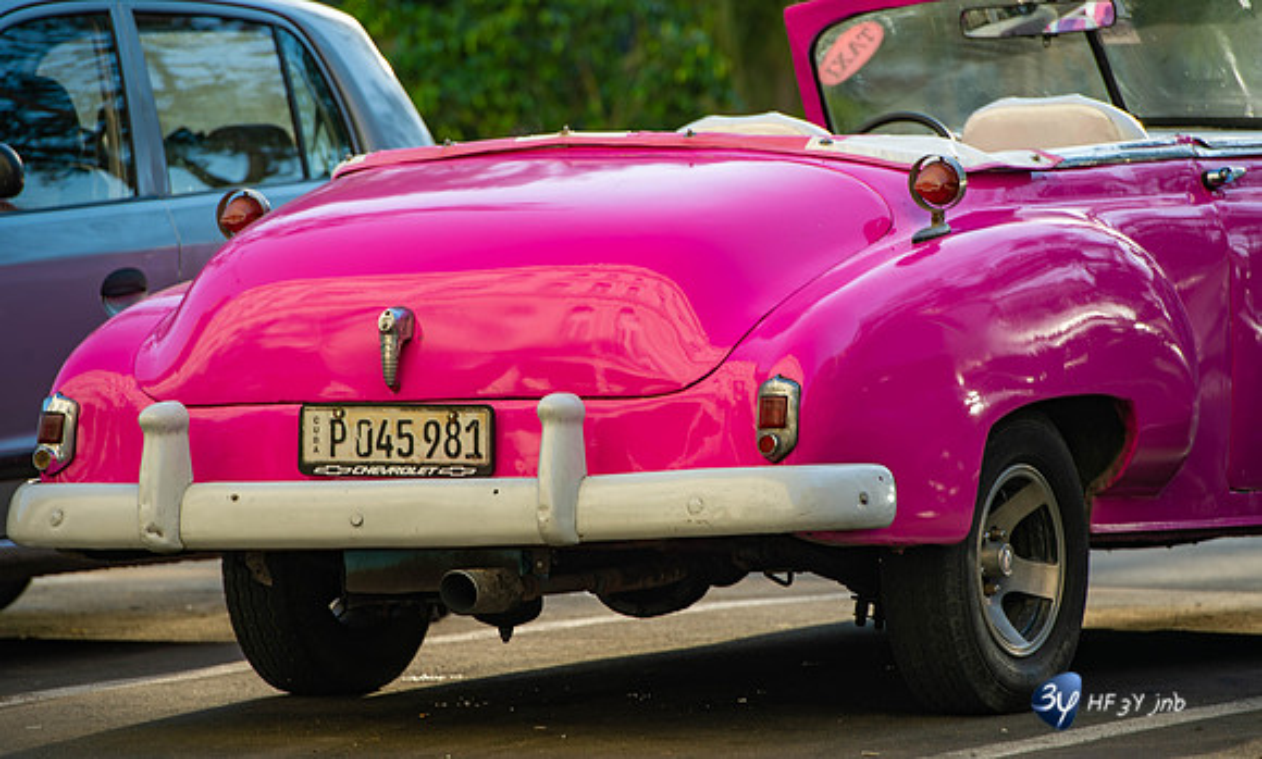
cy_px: 420
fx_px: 7009
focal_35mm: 206
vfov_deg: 6.2
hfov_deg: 10.3
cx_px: 631
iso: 100
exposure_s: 1/200
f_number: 5.6
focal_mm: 200
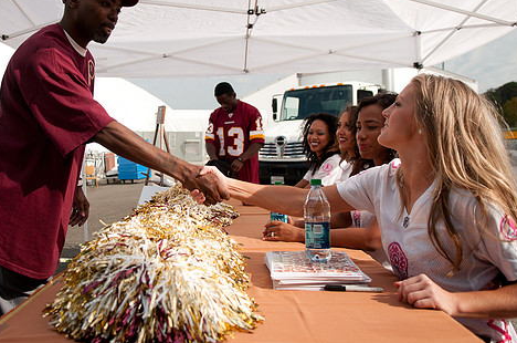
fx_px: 453
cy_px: 136
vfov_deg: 41.2
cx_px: 207
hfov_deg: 58.9
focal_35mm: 32
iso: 200
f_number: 2.8
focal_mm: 17
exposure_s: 1/4000
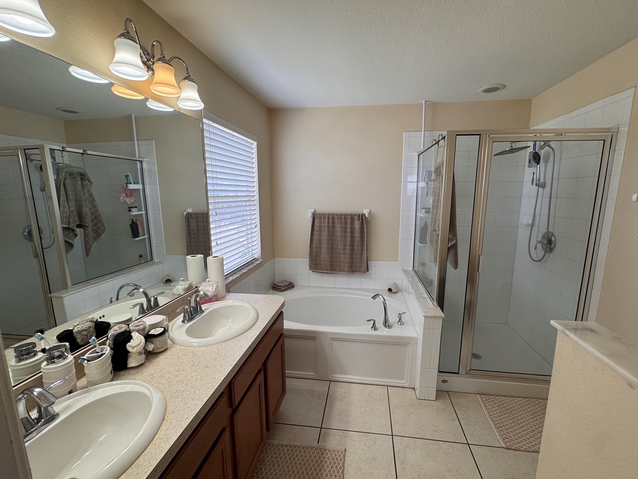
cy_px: 239
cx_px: 332
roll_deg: +0.1
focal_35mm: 15
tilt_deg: -9.6
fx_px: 276
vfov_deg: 81.8
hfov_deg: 98.1
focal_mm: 2.22
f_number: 2.2
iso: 50
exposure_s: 1/120
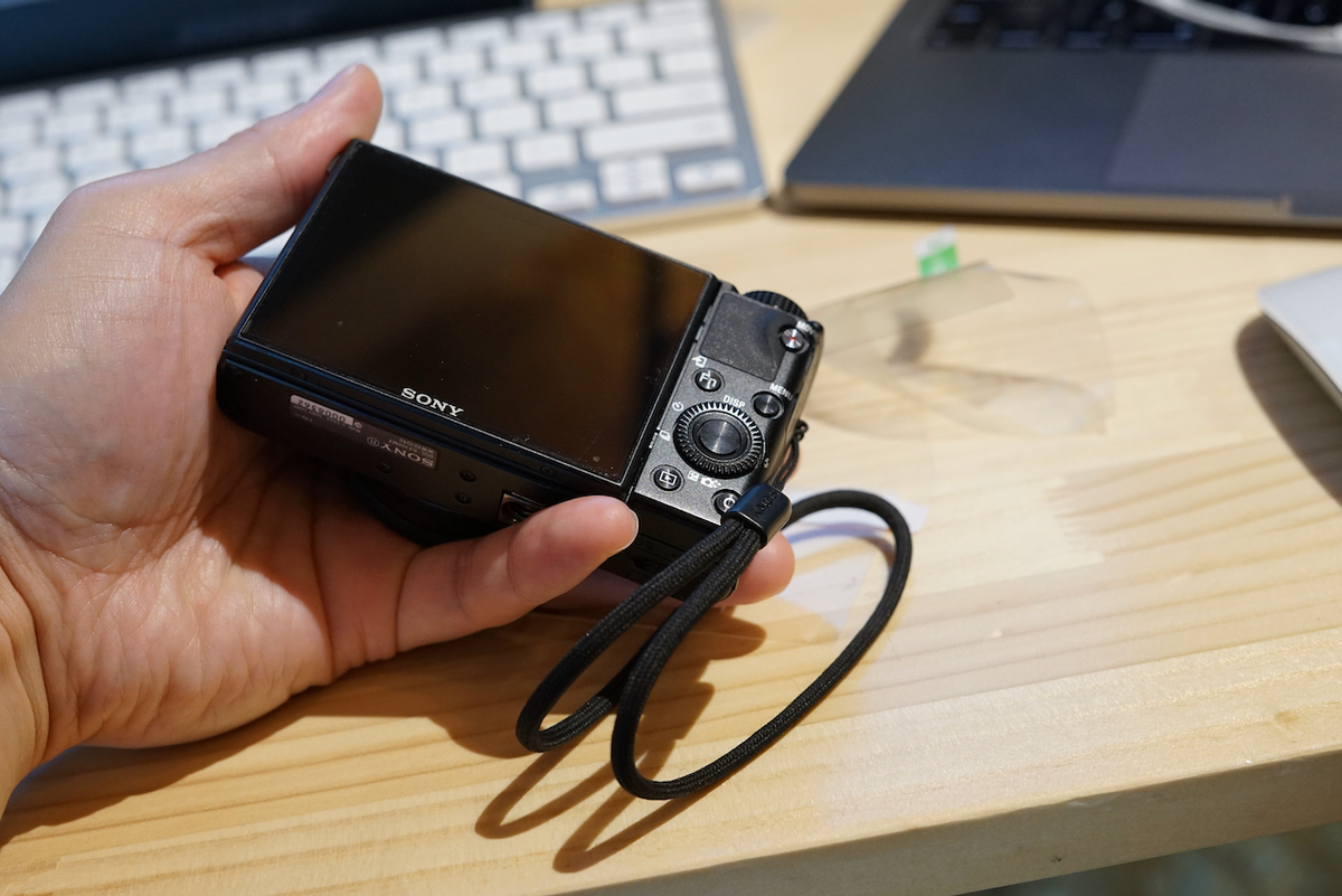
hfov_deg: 39.6
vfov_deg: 27.0
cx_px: 671
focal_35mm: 50
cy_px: 448
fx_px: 1864
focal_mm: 50
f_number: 5.6
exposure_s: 1/60
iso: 2000
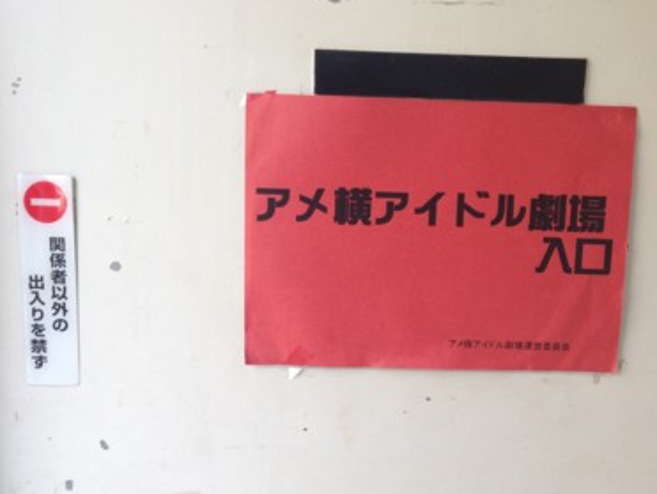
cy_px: 269
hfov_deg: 46.6
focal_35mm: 40
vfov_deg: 36.0
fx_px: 760
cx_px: 379
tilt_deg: -8.8
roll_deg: -2.3
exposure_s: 1/120
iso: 50
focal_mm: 4.12
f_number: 2.4
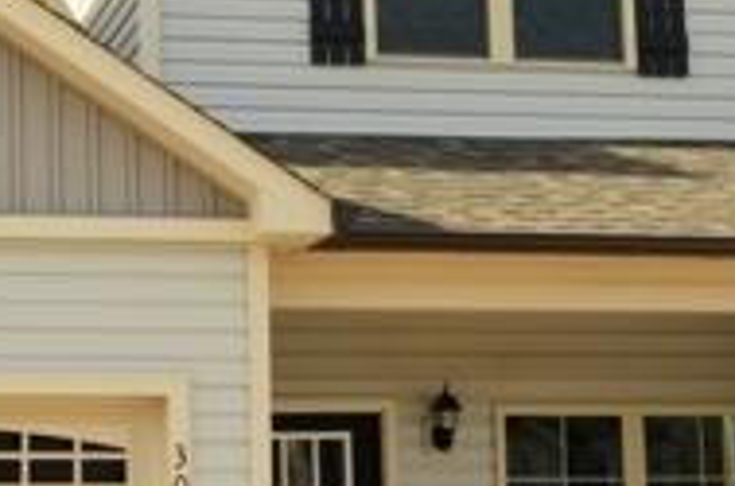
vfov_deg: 12.1
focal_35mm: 112
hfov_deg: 18.2
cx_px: 163
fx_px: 2281
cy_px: 152
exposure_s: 1/160
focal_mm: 22
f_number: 9
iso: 250
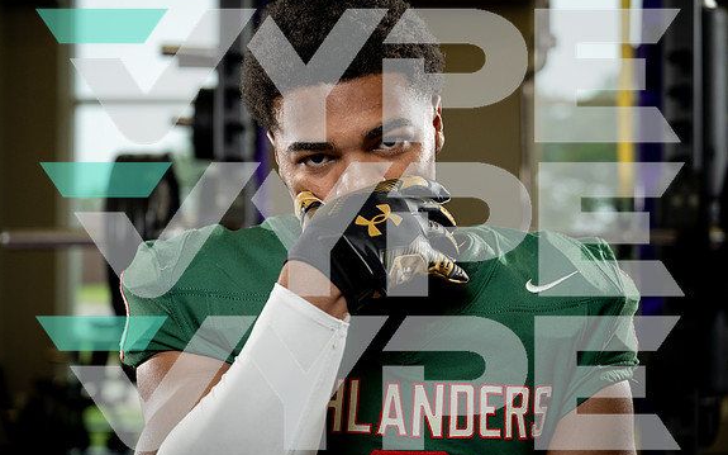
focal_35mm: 72
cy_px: 230
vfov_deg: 18.1
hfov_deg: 28.6
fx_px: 1428
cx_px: 362
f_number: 4
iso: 640
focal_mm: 70
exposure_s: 1/250
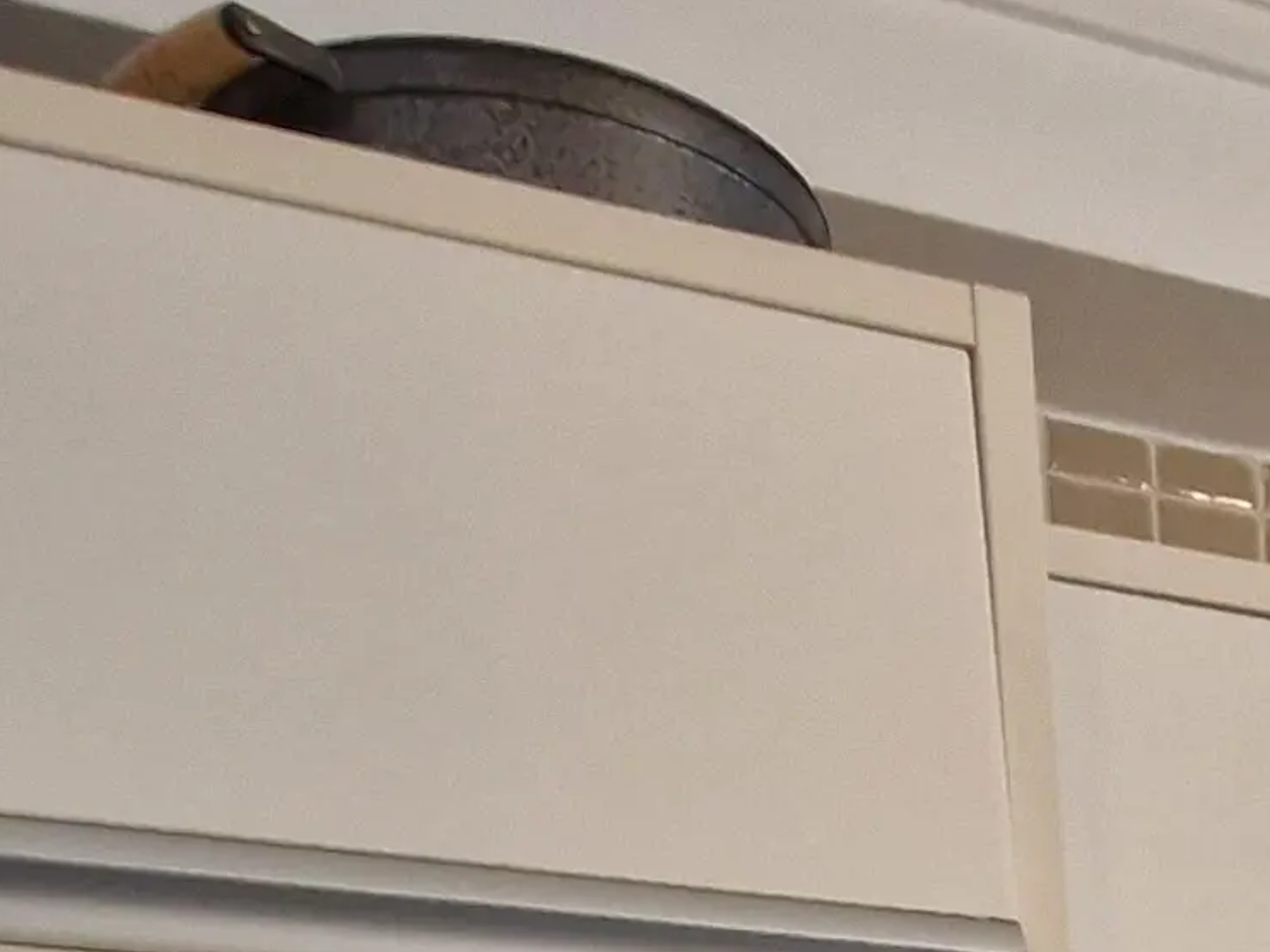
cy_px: 1976
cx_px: 1649
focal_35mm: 70
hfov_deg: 24.3
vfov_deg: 15.8
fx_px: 2568
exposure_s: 1/40
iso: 320
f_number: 2.2
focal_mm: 1.74
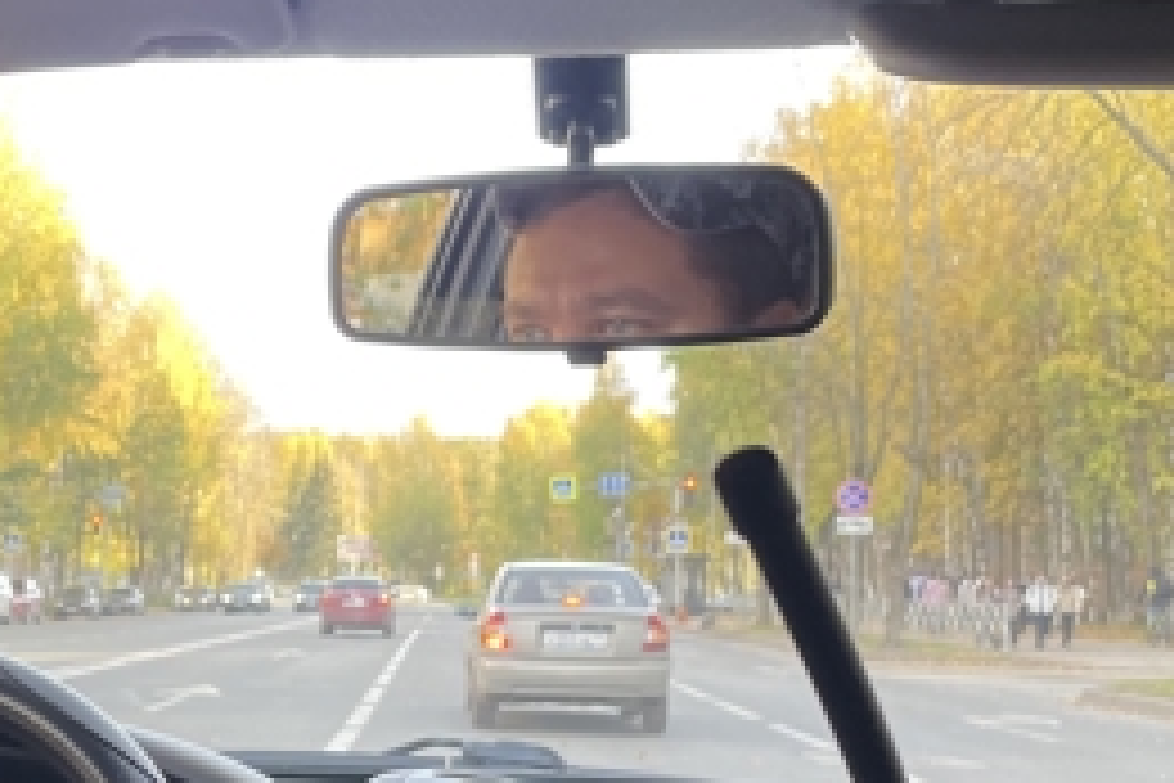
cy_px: 562
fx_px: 2250
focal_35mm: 69
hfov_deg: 28.7
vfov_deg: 19.6
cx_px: 245
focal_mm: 4.2
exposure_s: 1/121
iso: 50
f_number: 1.6
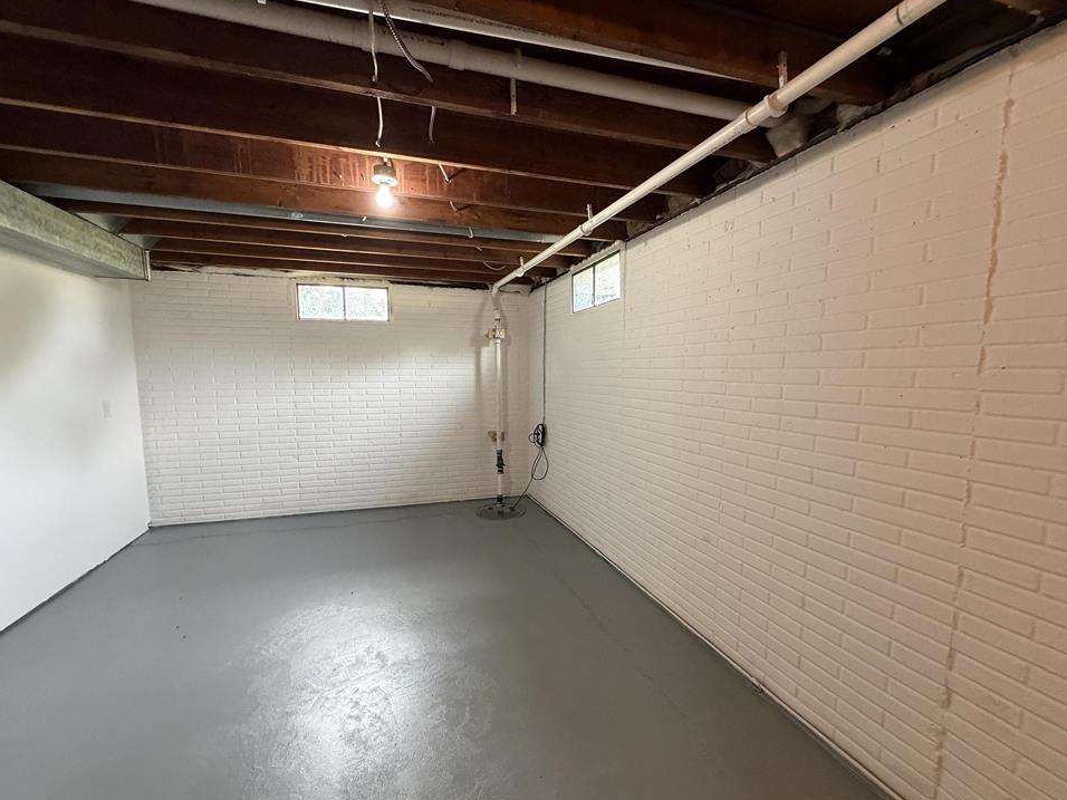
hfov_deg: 98.2
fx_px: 462
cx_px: 528
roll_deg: +0.5
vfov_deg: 81.7
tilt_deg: -6.2
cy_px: 420
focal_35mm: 15
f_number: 2.2
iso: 500
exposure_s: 1/60
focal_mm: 2.22
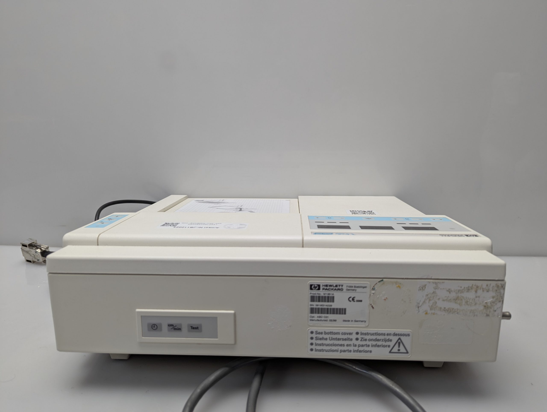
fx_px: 380
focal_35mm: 24
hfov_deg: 71.5
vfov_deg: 56.9
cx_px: 274
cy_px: 206
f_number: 1.85
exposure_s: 1/100
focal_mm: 6.81
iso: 70
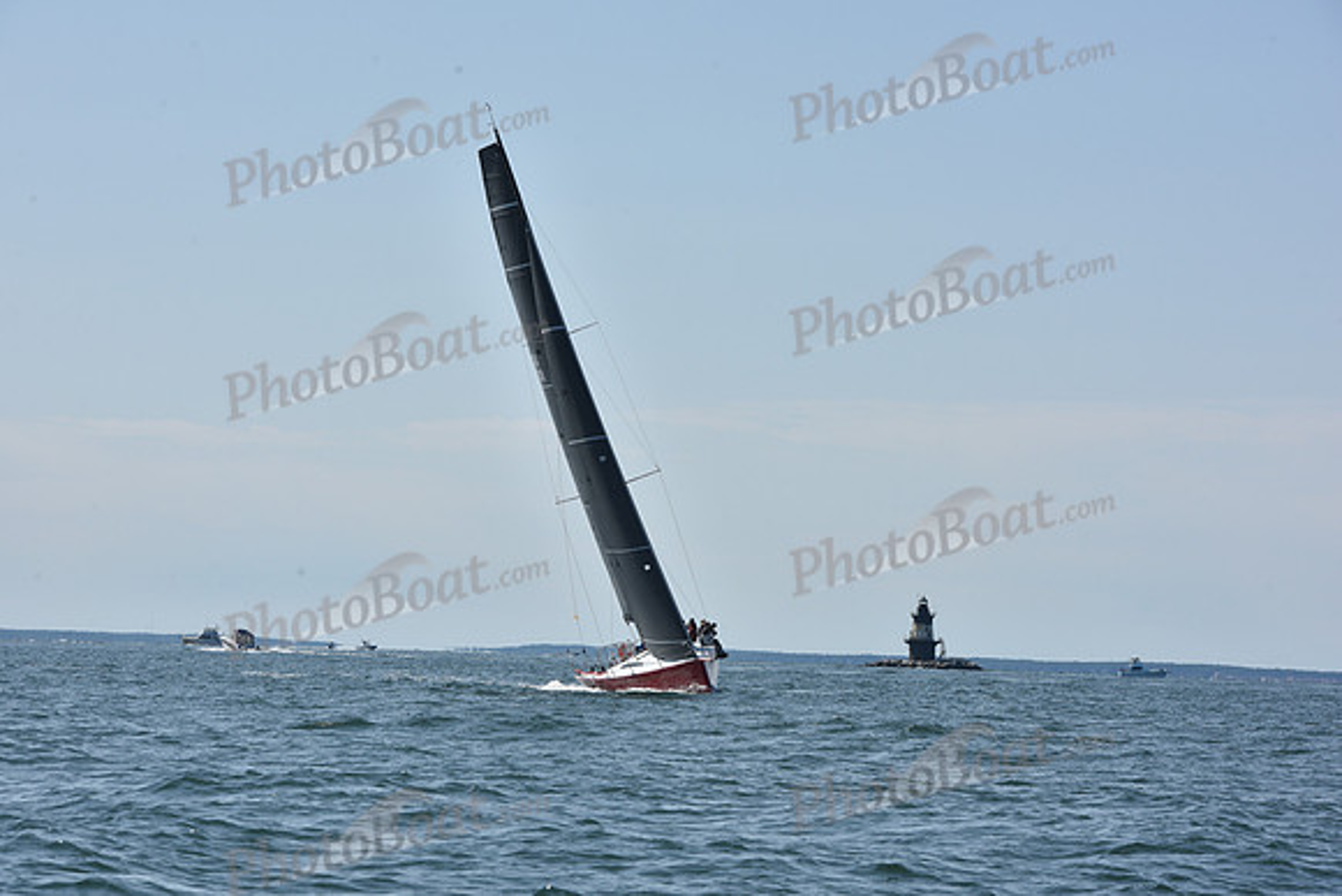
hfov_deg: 15.8
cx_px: 671
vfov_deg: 10.6
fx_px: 4847
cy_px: 448
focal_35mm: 130
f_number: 13
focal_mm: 130
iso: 250
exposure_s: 1/640
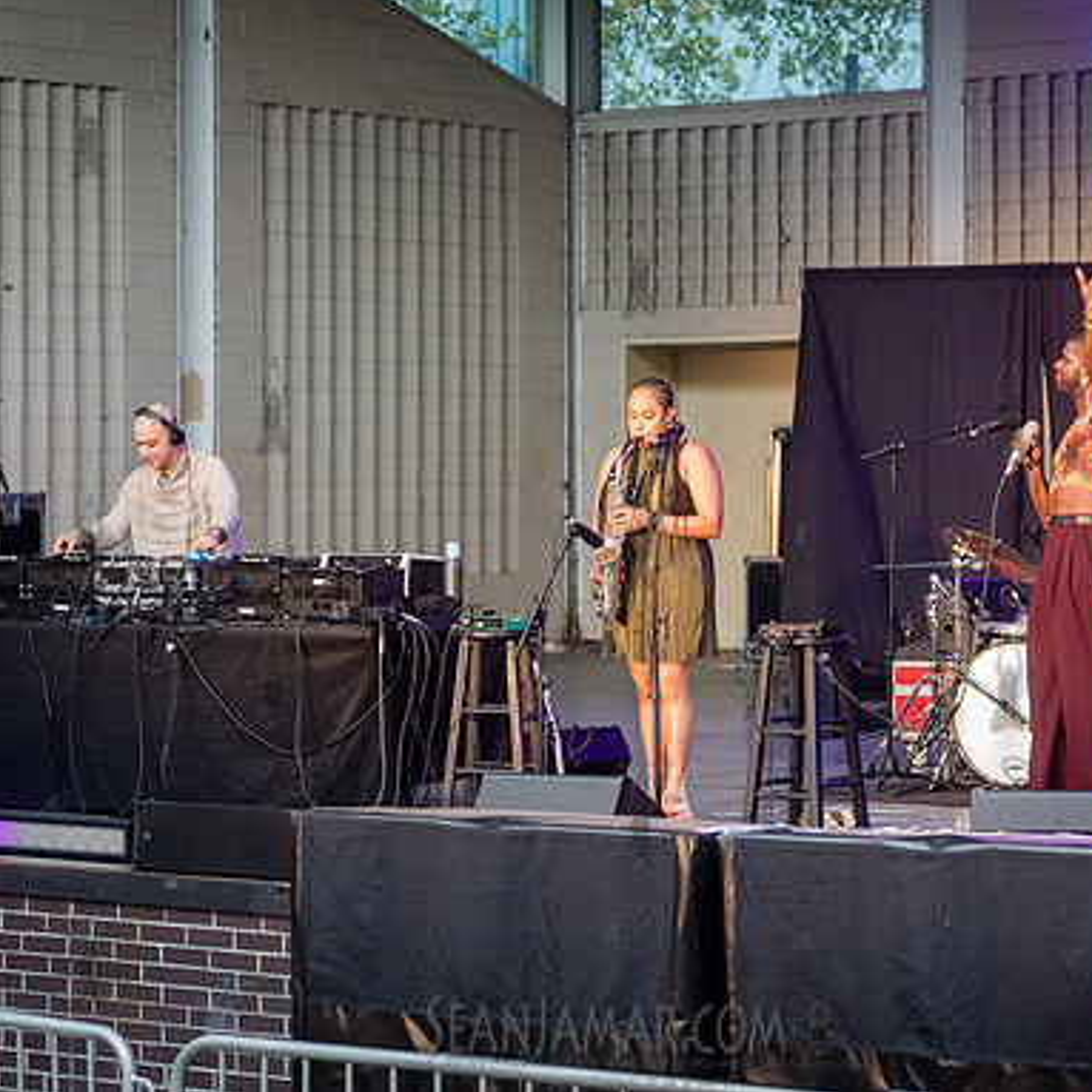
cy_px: 543
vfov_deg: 16.9
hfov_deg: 16.9
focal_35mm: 103
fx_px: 3676
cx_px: 639
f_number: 4
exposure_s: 1/640
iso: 4000
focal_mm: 80
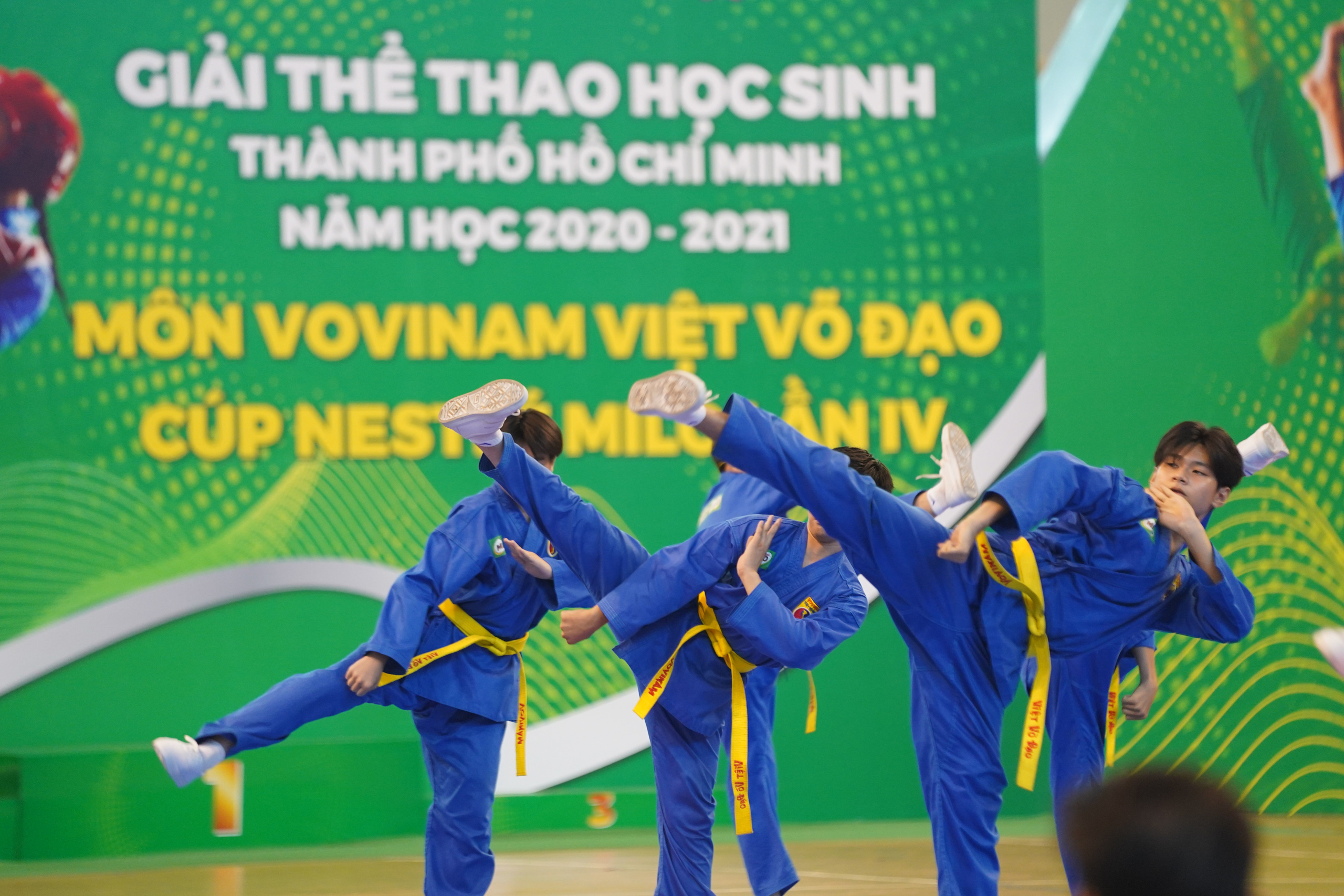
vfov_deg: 6.9
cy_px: 448
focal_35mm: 200
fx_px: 7467
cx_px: 672
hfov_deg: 10.3
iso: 2000
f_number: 2.8
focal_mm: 200
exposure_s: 1/250
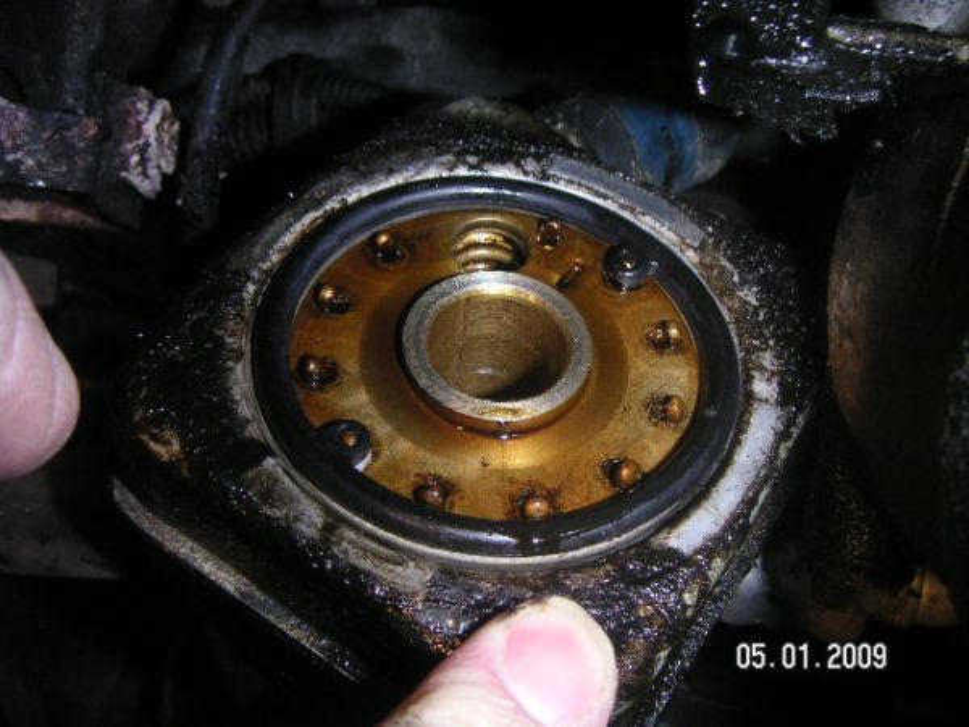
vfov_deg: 37.7
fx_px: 1064
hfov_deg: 49.0
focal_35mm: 38
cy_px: 364
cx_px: 484
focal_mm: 6
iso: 160
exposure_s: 1/45
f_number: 6.7
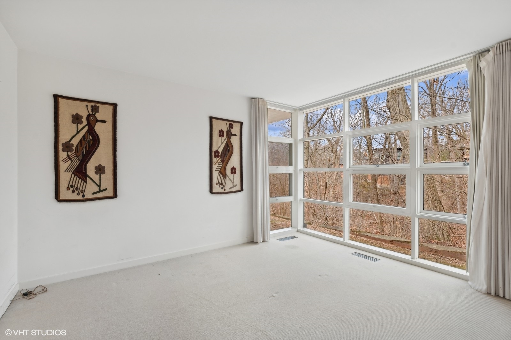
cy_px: 170
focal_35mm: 15
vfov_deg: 77.3
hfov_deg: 100.4
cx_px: 256
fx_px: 213
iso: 200
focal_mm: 10
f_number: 9
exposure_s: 1/25
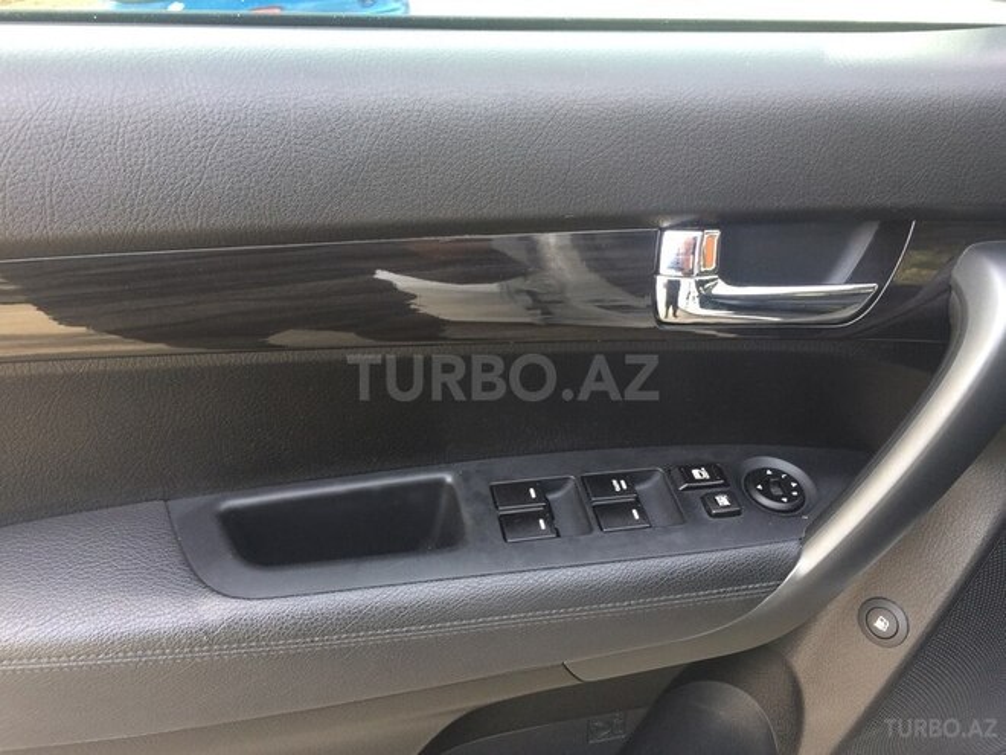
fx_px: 843
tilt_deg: -32.5
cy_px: 378
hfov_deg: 61.7
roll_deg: +0.4
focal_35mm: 29
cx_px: 503
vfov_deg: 48.2
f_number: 2.2
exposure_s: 1/50
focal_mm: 4.15
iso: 50
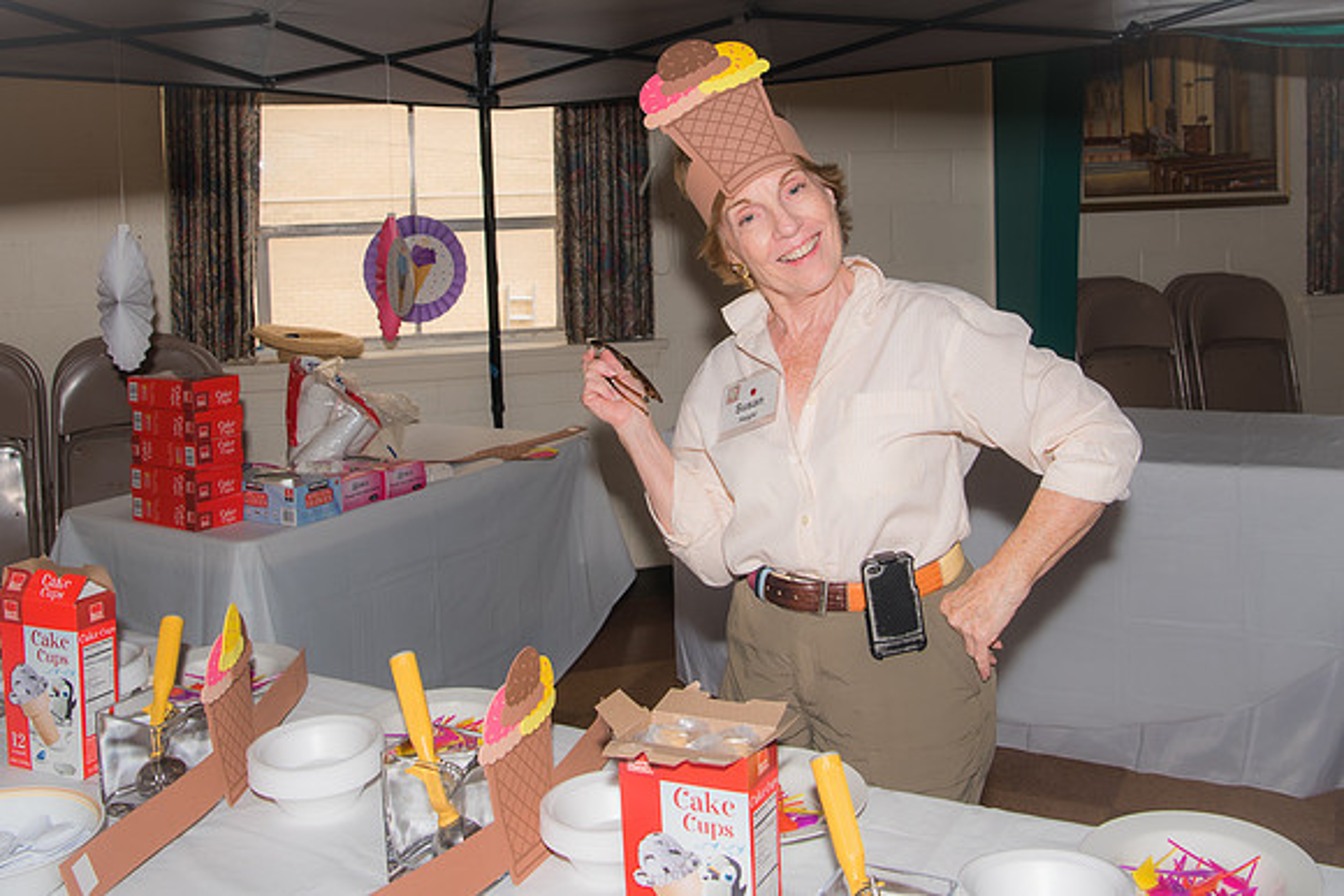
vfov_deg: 35.0
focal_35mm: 37
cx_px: 682
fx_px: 1396
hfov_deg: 51.4
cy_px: 252
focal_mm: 26
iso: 100
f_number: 8
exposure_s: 1/60
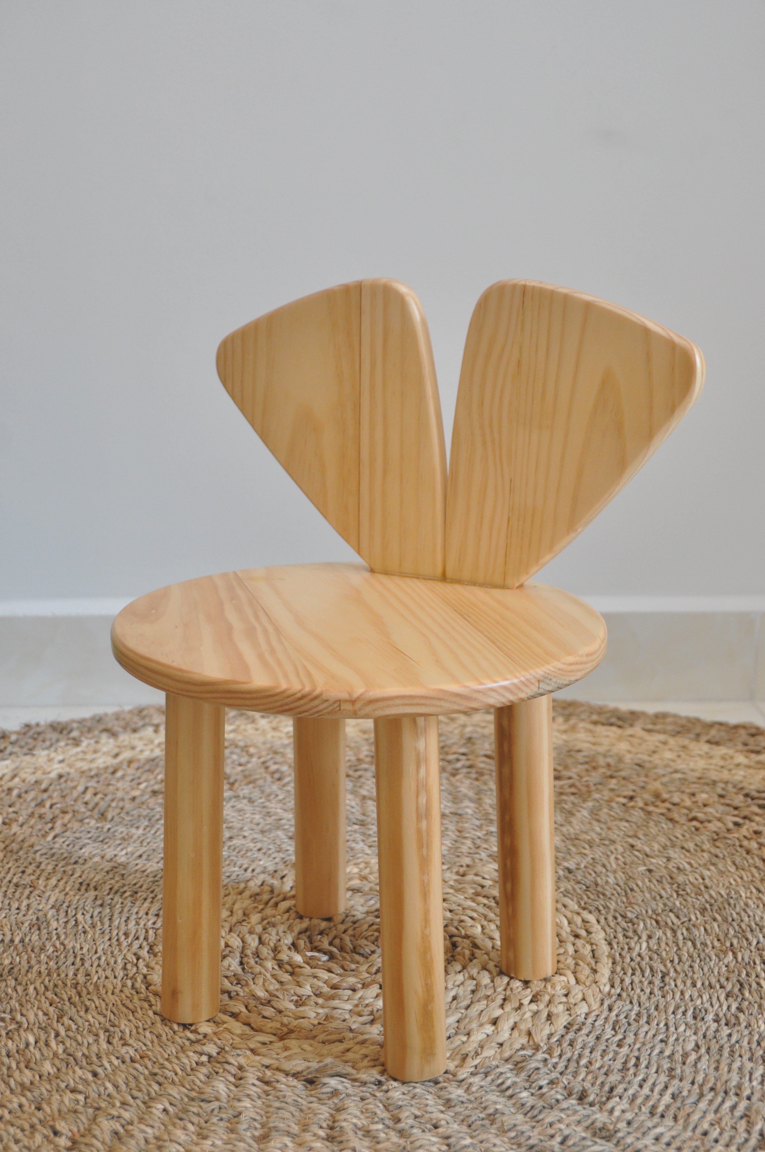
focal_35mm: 51
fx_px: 1630
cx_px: 382
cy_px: 576
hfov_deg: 26.4
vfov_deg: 38.9
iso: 640
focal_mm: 34
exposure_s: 1/40
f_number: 6.3
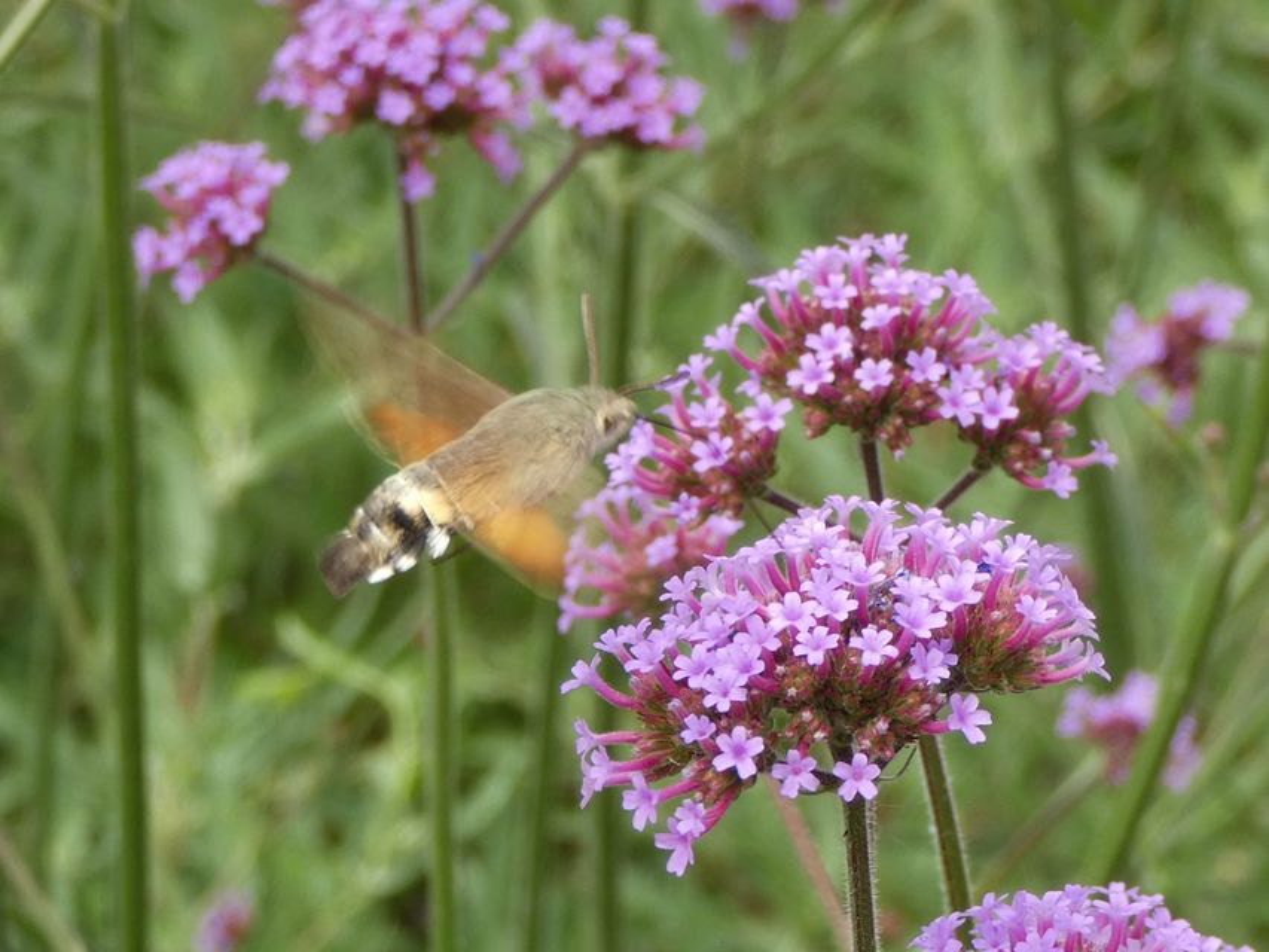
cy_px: 476
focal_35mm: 112
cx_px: 634
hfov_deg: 17.6
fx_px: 4106
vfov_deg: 13.2
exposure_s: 1/80
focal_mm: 20.1
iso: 80
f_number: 5
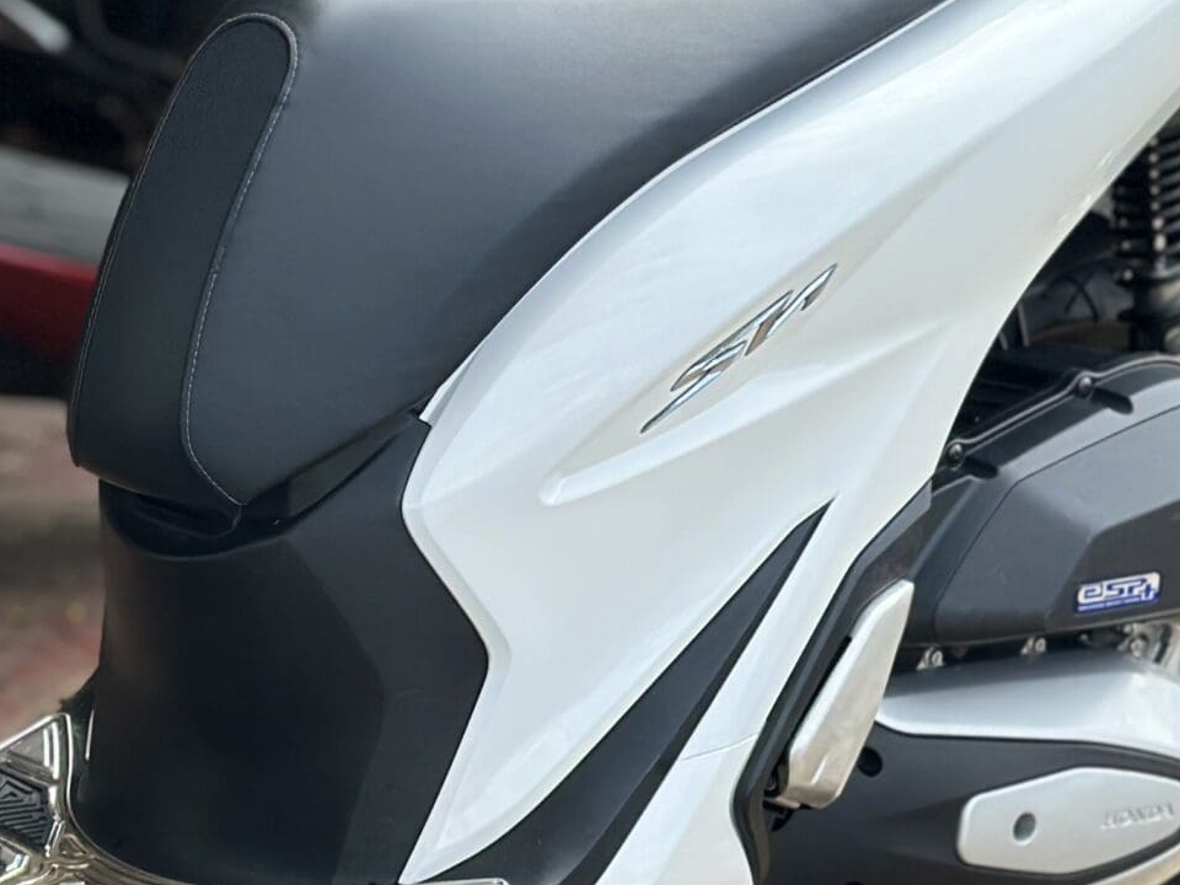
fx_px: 4363
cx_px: -18
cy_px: 547
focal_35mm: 128
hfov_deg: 15.1
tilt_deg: -13.8
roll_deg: -1.9
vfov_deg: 11.6
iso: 80
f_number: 1.78
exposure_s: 1/1590
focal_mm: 6.86
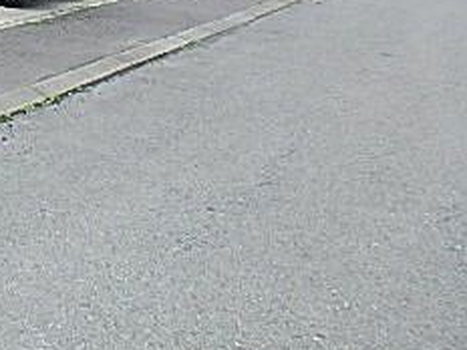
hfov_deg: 26.8
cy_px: -44
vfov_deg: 23.5
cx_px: -173
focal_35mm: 58
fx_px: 782
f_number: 3.5
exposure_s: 1/200
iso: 125
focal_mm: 3.7
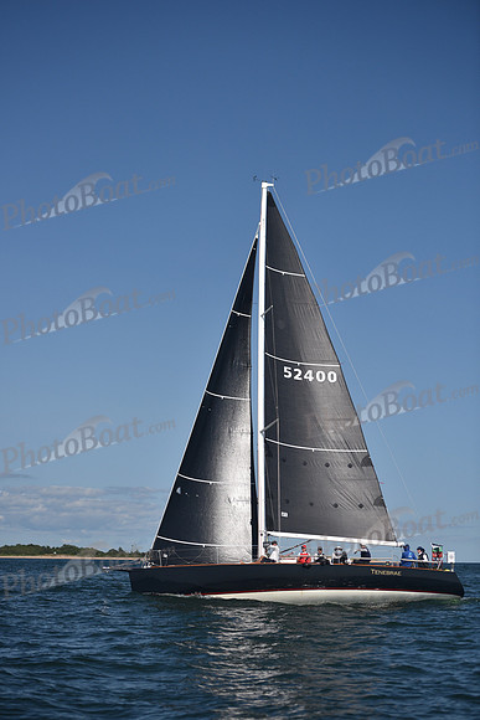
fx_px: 1399
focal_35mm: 70
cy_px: 360
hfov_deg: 19.5
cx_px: 240
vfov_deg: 28.8
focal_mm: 70
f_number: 3.2
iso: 250
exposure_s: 1/4000
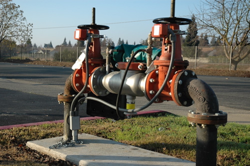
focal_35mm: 52
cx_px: 125
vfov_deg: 25.7
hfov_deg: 37.9
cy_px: 83
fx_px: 364
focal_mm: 35
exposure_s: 1/500
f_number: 5.6
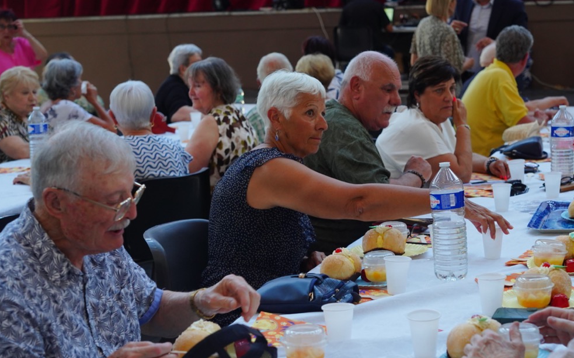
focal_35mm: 73
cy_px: 239
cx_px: 350
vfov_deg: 17.8
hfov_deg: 28.1
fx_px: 1142
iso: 2000
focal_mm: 55
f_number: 4.5
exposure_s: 1/160
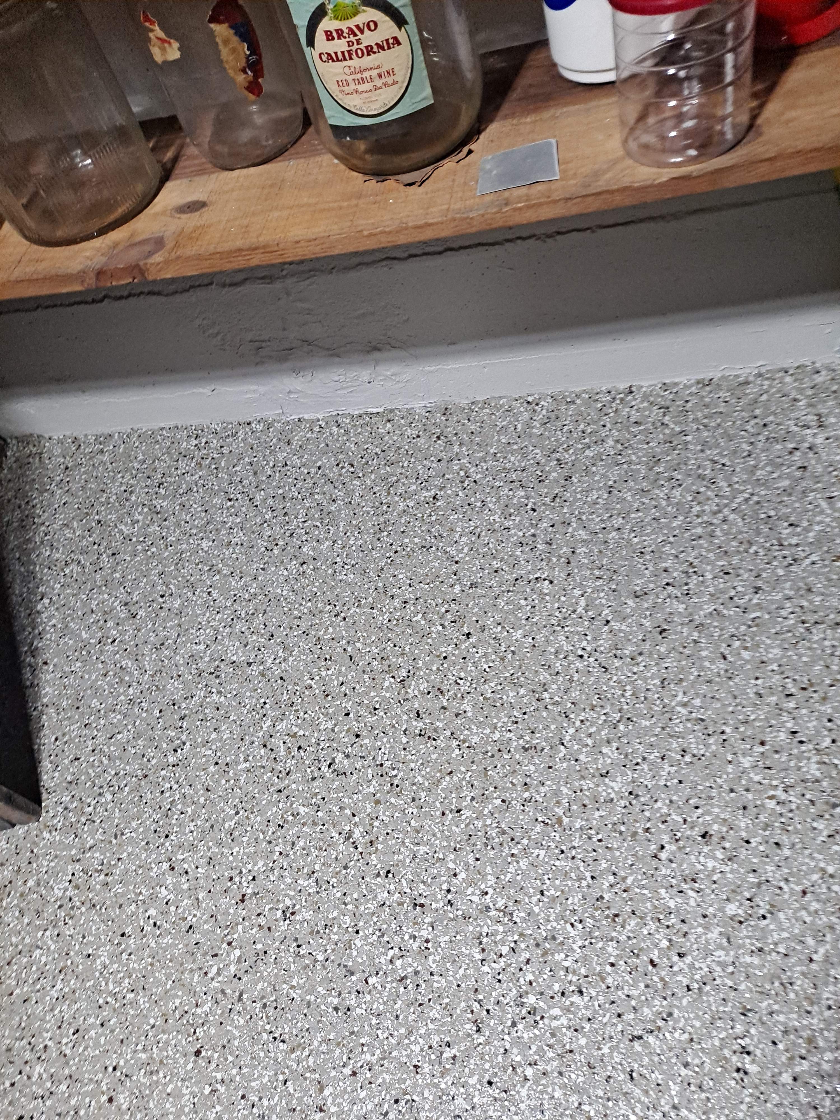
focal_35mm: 25
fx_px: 809
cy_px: 560
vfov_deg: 69.4
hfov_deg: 54.9
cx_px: 420
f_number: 2
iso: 320
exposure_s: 1/40
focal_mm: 4.6
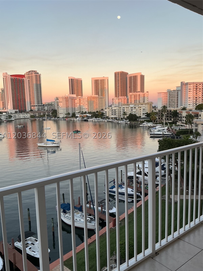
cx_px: 102
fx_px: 227
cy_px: 136
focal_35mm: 29
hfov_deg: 48.2
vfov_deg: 61.7
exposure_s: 1/120
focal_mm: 3
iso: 25
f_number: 1.8
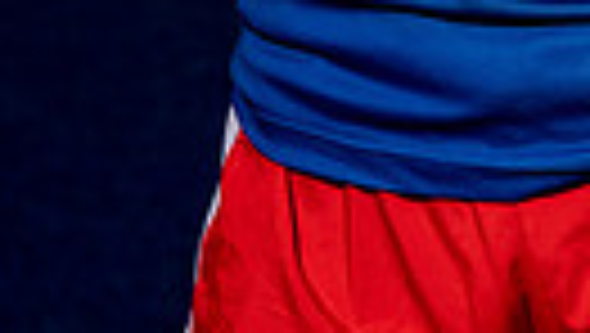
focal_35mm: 233
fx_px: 3649
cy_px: -544
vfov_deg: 5.0
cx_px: 509
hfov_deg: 9.2
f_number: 5.6
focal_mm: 65
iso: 100
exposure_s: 1/250
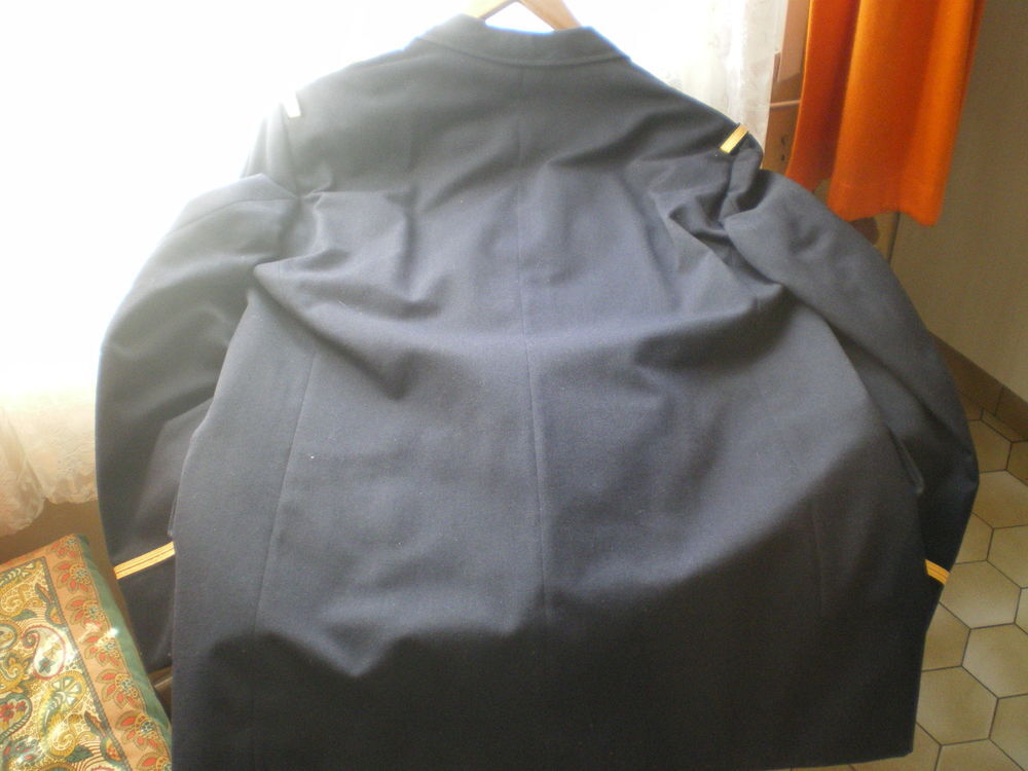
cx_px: 514
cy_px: 386
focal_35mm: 38
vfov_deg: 37.7
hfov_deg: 49.0
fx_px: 1128
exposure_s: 1/50
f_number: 3.1
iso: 400
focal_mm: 6.3
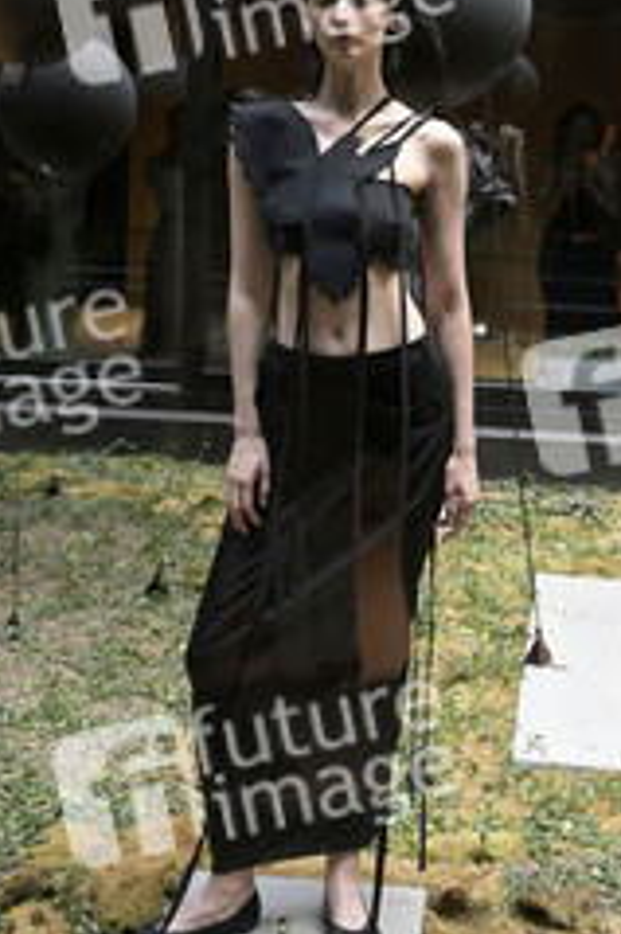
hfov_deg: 23.7
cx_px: 367
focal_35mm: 57
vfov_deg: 34.0
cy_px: 188
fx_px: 1477
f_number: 5.6
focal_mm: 34
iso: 4000
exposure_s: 1/160
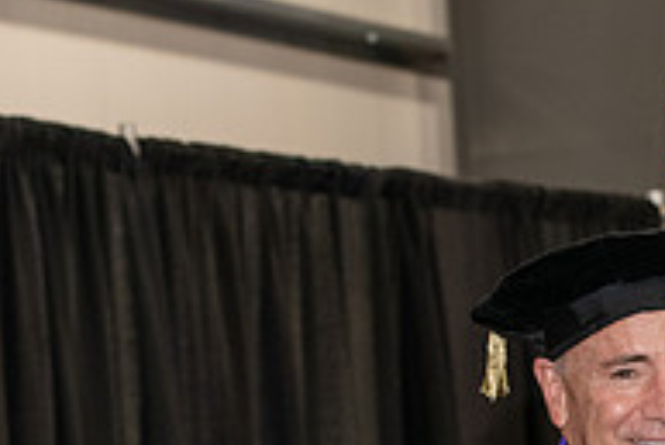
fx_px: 3882
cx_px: 720
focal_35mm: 210
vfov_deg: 6.5
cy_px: 650
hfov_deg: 9.7
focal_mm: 70
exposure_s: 1/200
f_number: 5
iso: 2500
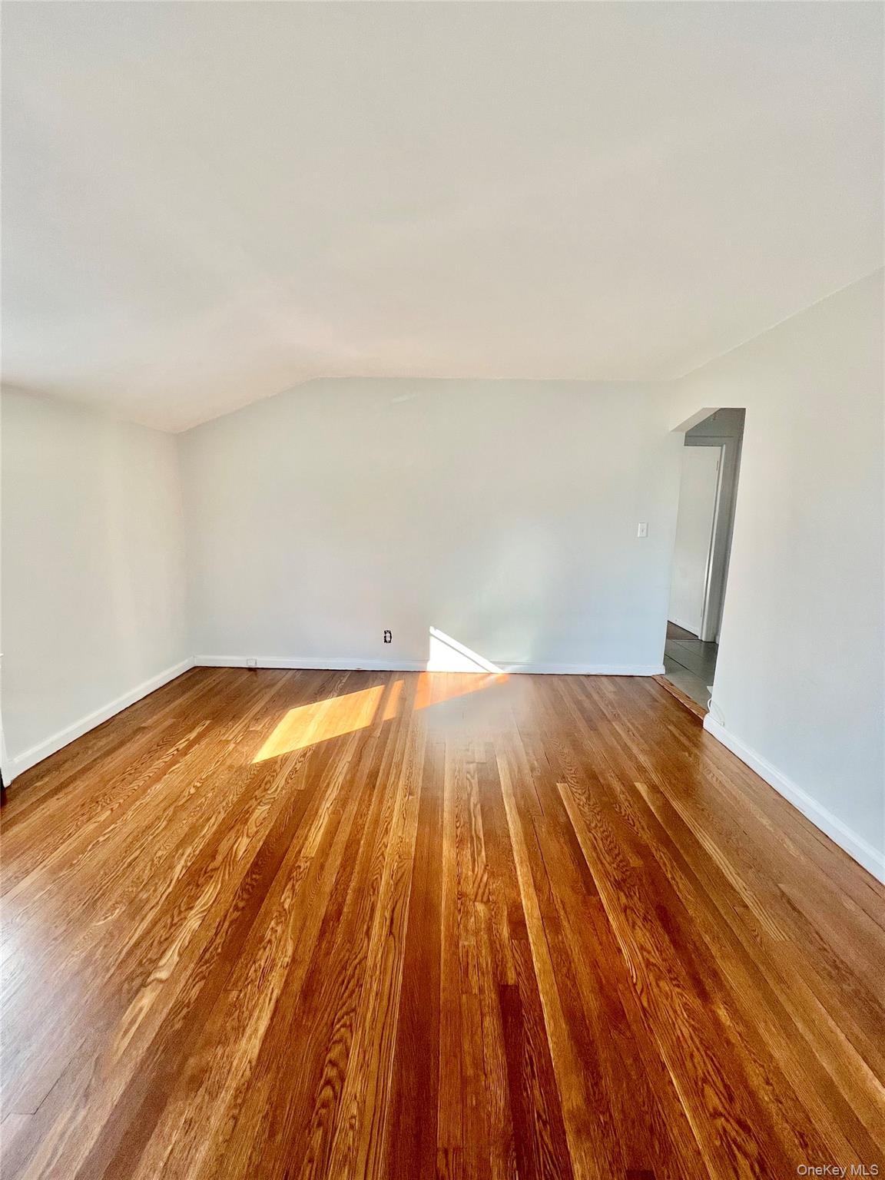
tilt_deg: -8.7
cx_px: 442
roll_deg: -0.5
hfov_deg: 89.9
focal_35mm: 13
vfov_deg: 106.2
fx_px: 443
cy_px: 590
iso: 40
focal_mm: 1.57
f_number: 1.8
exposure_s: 1/99
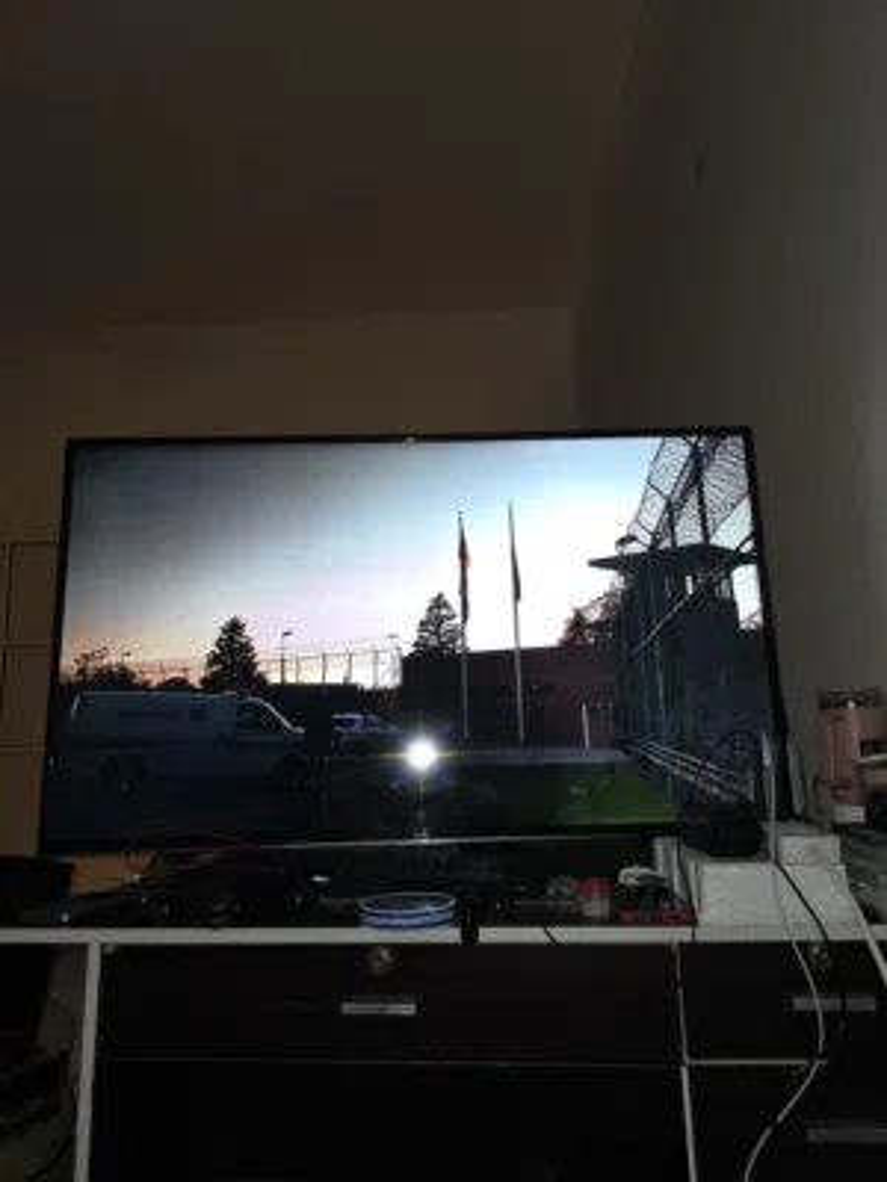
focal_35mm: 23
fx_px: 786
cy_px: 591
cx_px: 444
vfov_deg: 73.9
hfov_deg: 58.9
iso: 125
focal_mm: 6.3
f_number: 1.7
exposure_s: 1/16.4
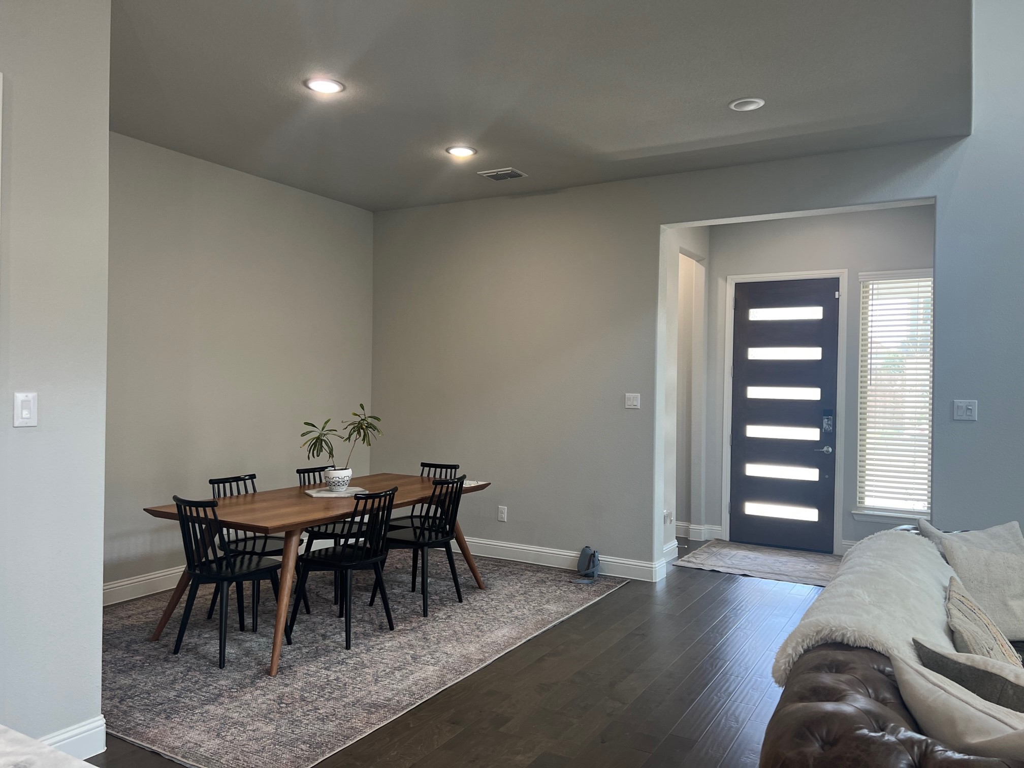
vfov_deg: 53.1
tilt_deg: -1.4
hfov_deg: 67.3
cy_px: 384
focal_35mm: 26
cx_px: 512
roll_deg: -0.9
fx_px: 769
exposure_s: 1/120
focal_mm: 5.7
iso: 100
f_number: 1.5
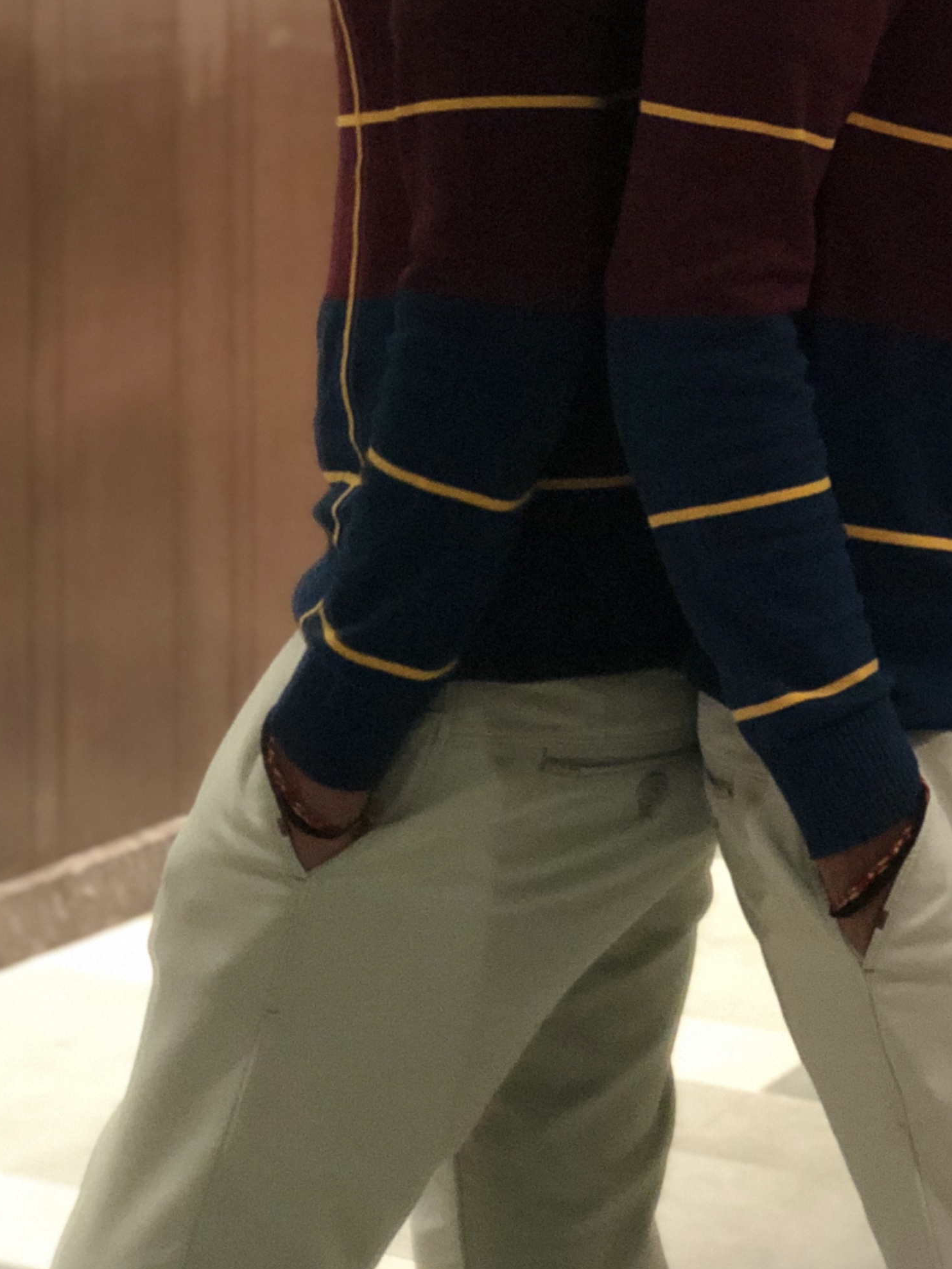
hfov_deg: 13.9
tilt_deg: -1.6
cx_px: 799
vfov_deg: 18.1
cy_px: -11
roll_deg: +0.0
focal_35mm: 106
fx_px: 3888
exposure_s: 1/8
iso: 200
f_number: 2.4
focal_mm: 6
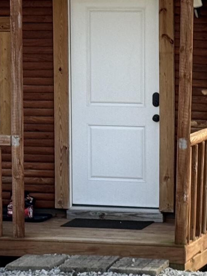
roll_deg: +0.7
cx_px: 80
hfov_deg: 7.5
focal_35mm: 198
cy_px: 111
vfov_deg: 10.0
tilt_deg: -6.2
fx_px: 1579
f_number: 1.78
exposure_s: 1/739
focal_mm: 6.76
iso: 64
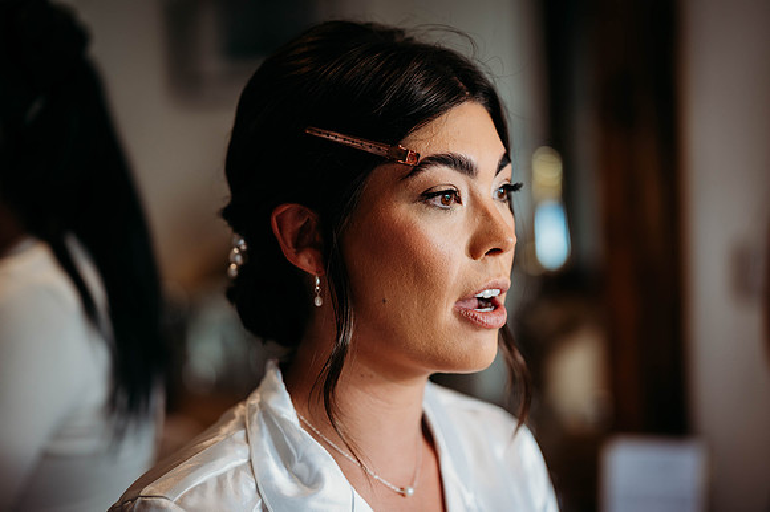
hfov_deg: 23.9
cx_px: 385
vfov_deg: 16.1
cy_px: 256
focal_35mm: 85
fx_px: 1817
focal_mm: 85
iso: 180
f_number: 1.8
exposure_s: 1/200
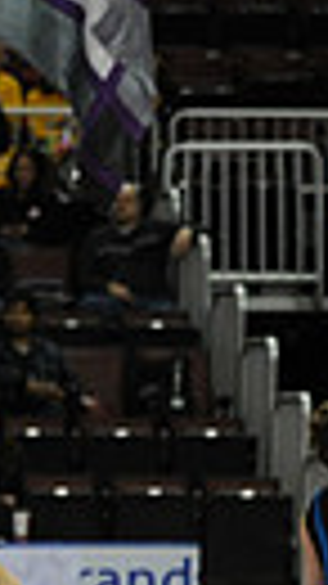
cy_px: 738
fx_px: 5078
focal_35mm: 328
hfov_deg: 3.6
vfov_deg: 6.5
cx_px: -791
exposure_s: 1/640
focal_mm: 70
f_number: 3.2
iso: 5000
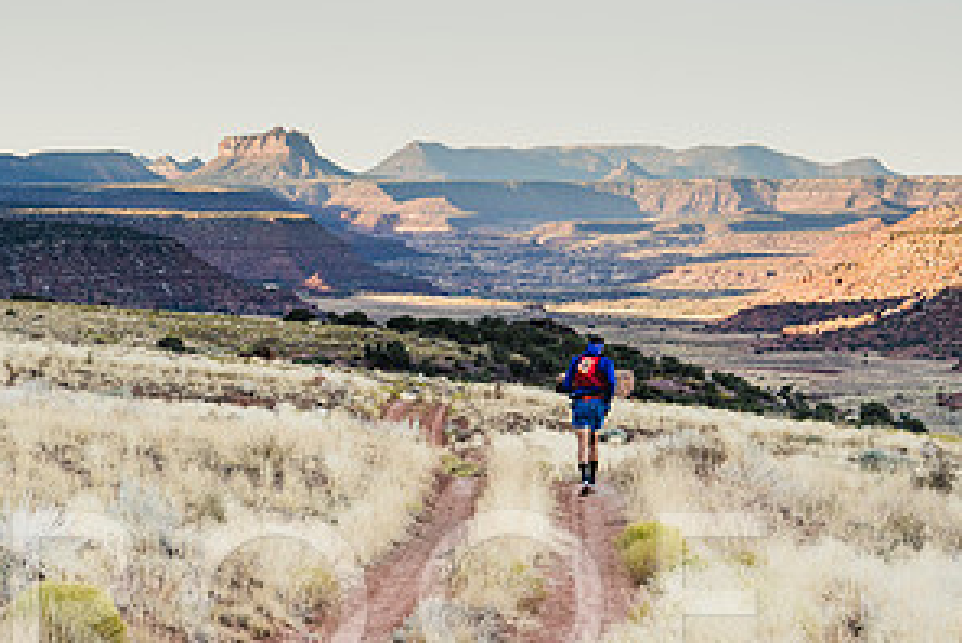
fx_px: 3664
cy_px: 232
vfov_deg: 10.0
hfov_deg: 14.9
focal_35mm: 137
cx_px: 302
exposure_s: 1/800
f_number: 4.5
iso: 400
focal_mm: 70
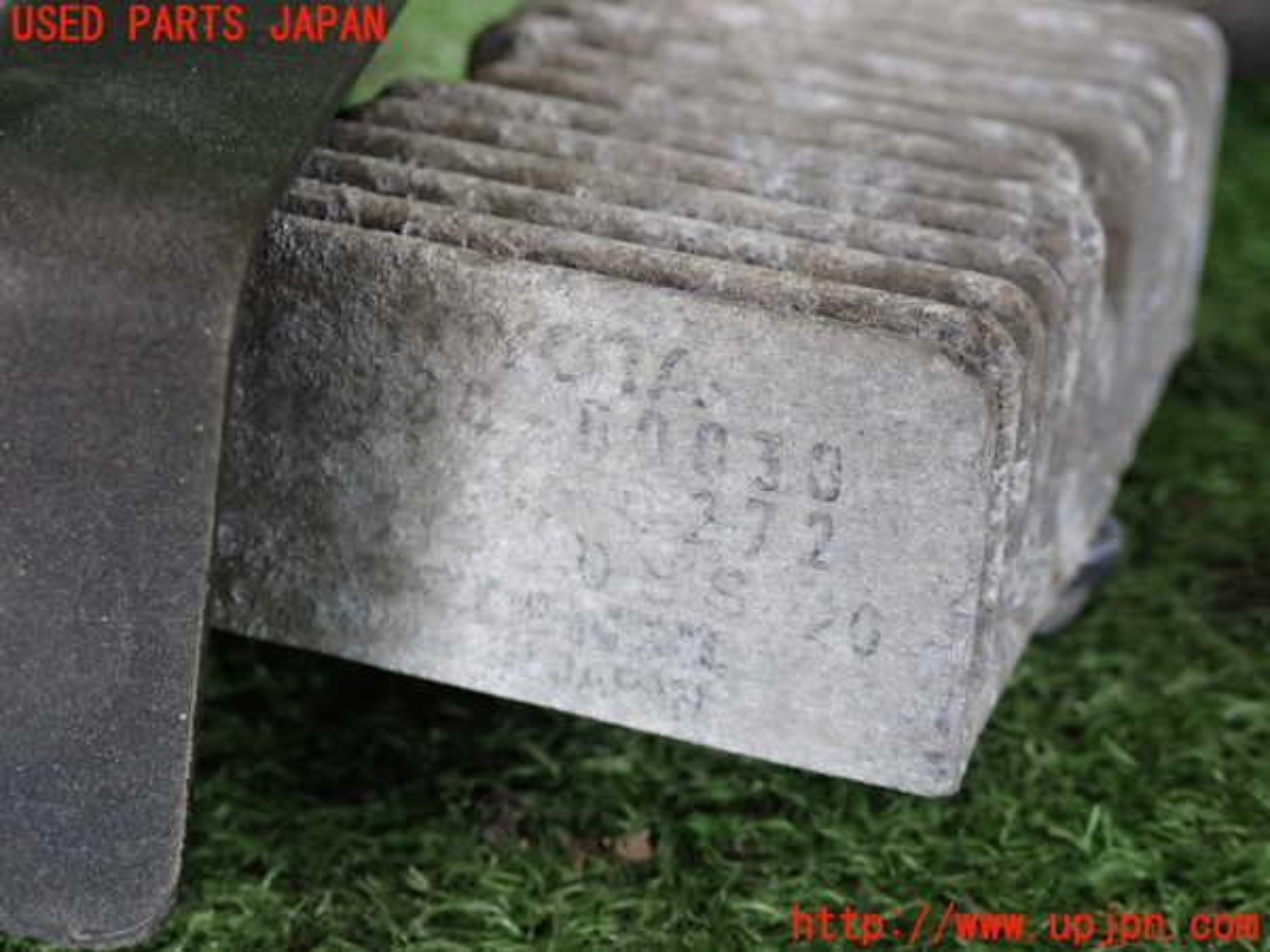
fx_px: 2825
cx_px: 635
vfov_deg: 19.1
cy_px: 476
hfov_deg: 25.3
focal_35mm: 77
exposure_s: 1/80
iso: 400
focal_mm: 13.65
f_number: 4.1
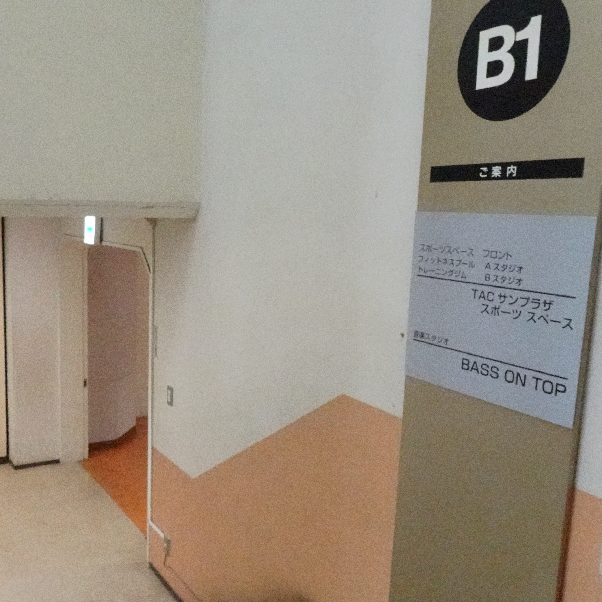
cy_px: 310
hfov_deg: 48.9
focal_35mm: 33
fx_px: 649
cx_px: 202
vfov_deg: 49.7
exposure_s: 1/100
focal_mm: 4.25
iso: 3200
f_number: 3.5
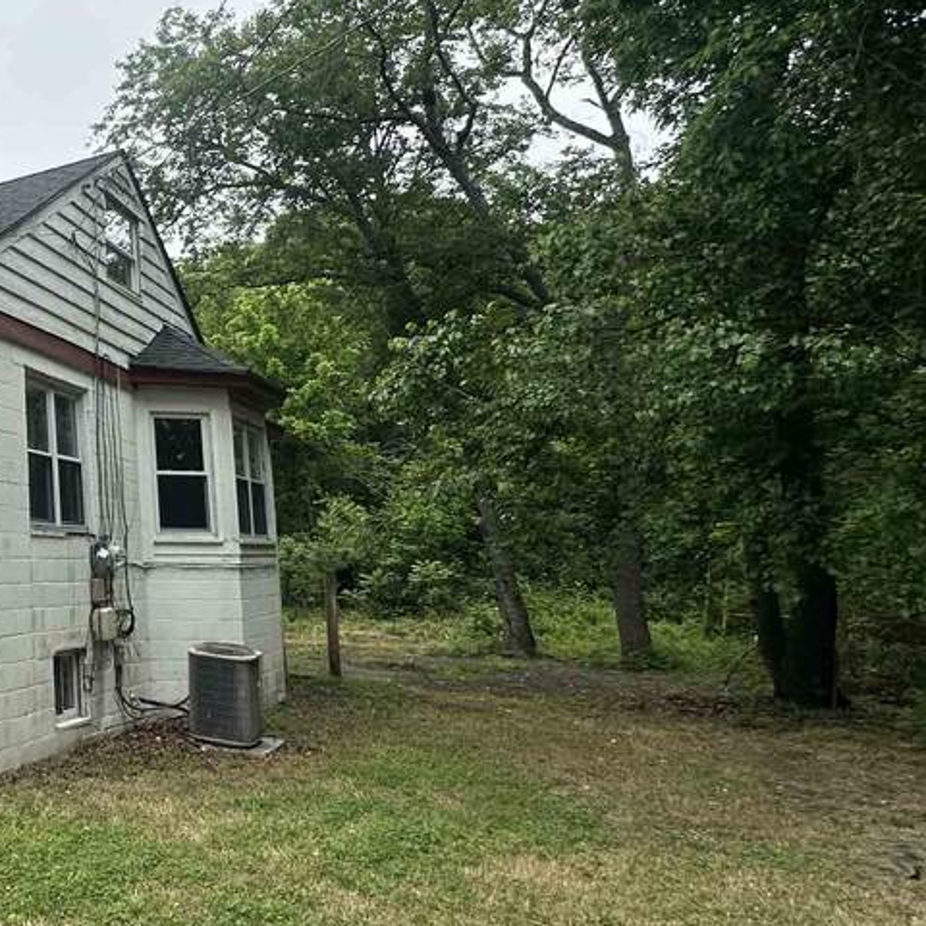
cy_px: 378
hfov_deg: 35.8
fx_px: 999
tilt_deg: +12.8
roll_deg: -0.9
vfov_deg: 49.5
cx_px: -245
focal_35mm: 33
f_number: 2.2
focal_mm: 2.22
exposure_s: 1/855
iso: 40
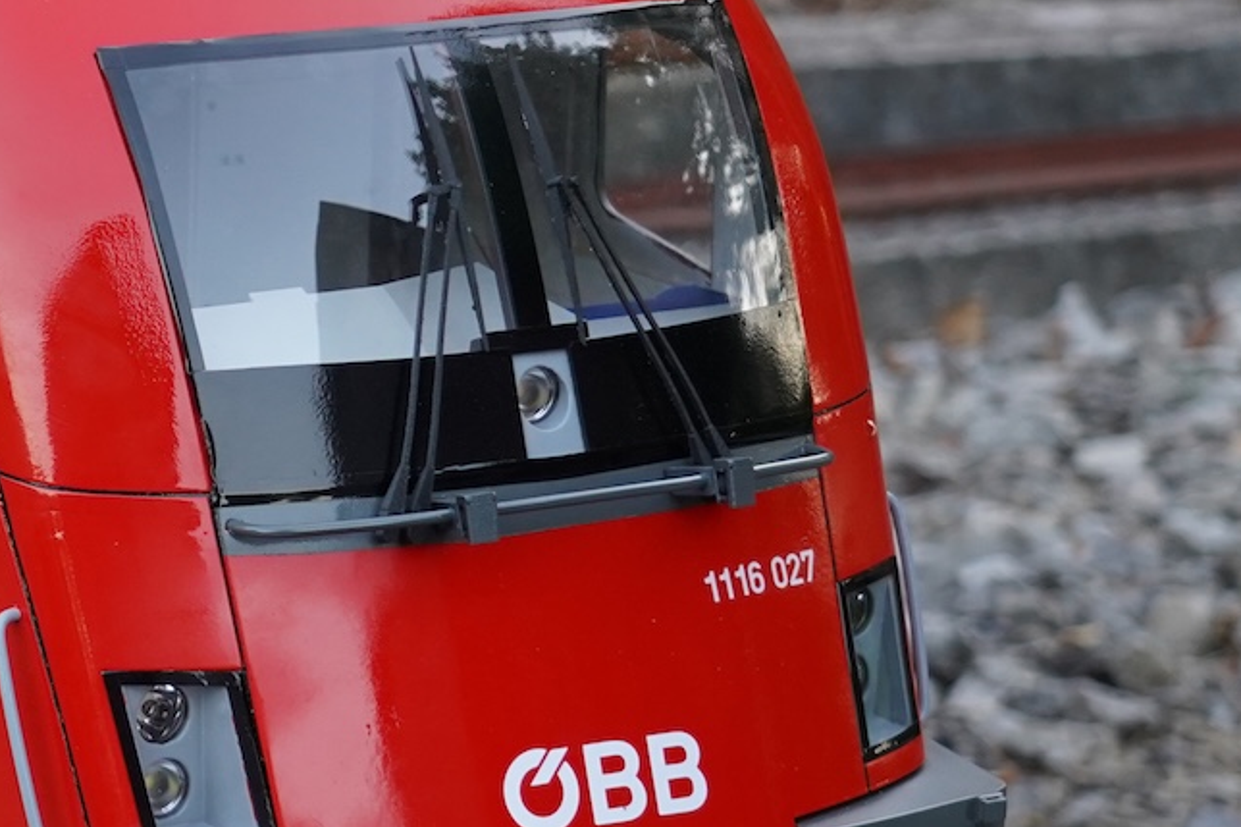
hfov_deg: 13.3
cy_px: 298
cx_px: -351
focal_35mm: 149
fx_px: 5135
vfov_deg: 9.2
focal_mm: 48
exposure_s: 1/160
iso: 1600
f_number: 4
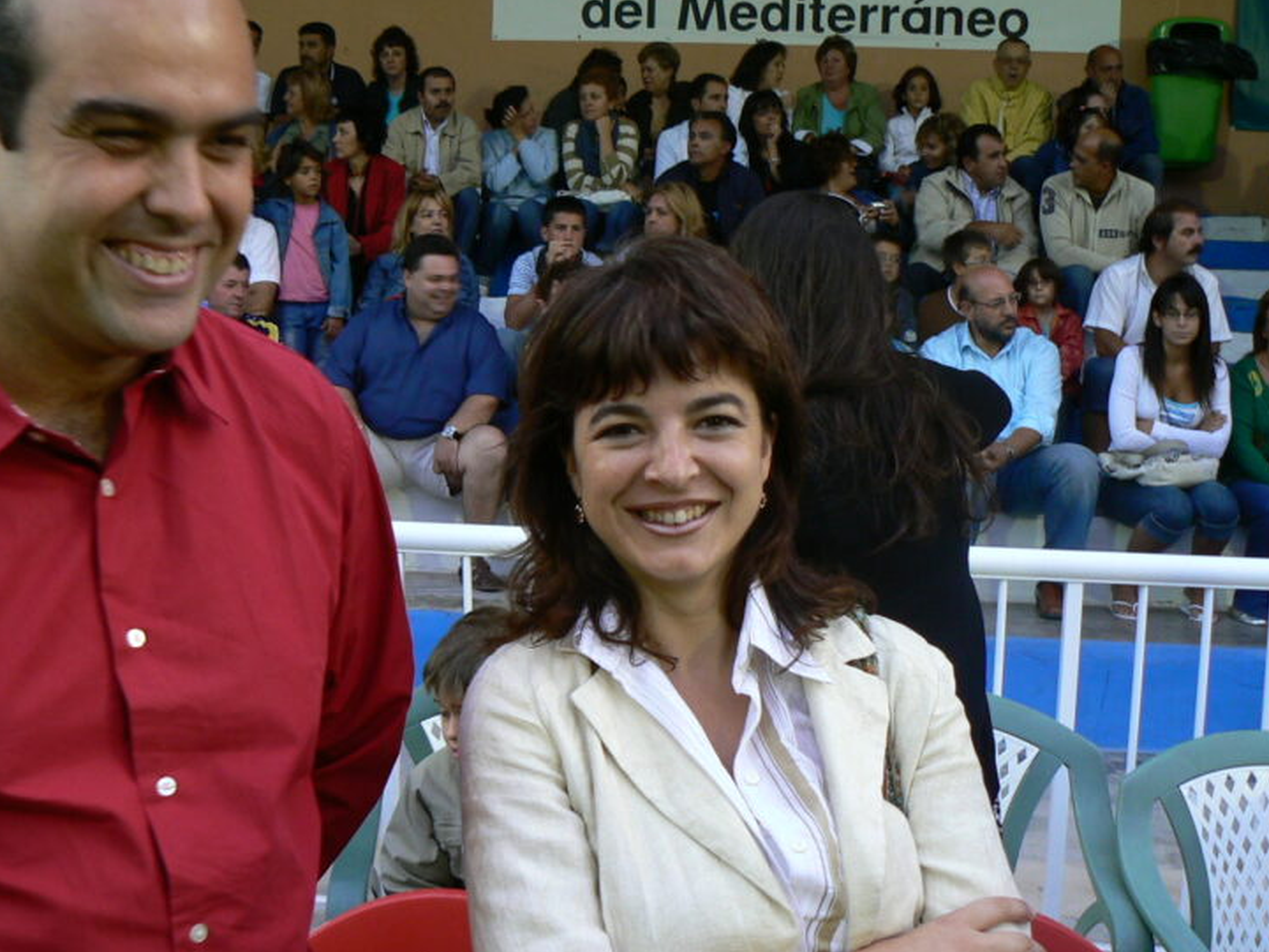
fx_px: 1760
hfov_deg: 39.3
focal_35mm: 48
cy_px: 515
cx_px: 462
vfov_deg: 30.3
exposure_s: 1/15
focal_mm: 6
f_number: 2.8
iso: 100
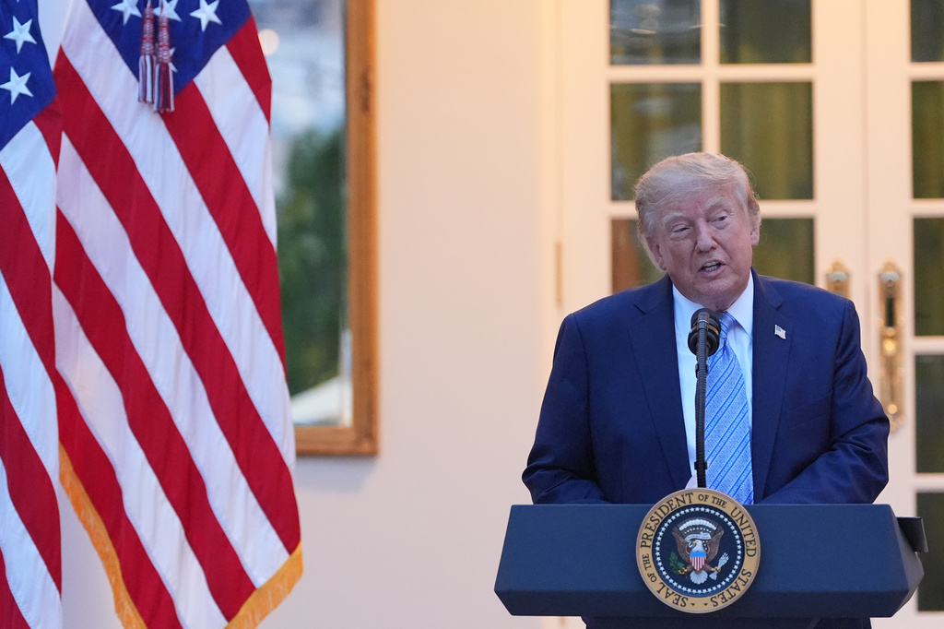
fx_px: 4980
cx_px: 472
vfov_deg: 7.2
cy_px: 314
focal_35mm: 190
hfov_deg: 10.8
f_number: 2.8
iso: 5000
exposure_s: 1/500
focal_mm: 127
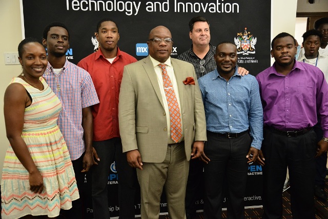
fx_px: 319
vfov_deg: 37.9
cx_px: 164
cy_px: 110
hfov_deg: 54.4
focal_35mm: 35
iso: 3200
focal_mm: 35
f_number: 4.5
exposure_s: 1/40
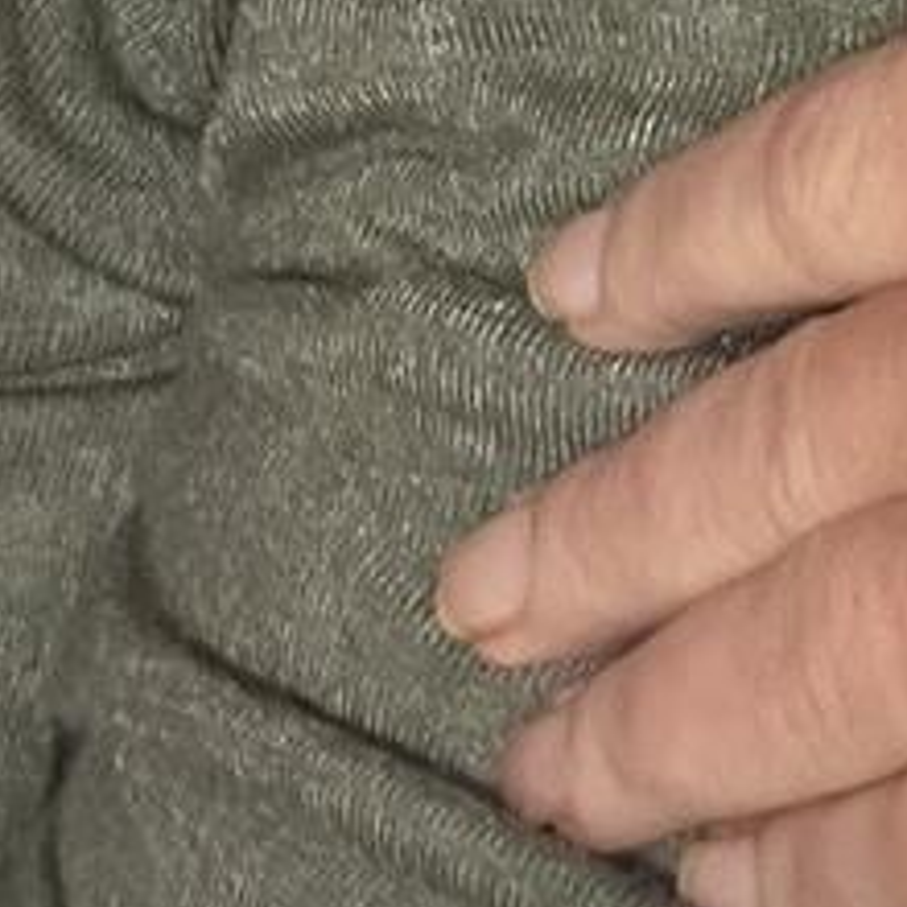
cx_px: 1249
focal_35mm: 154
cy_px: -1468
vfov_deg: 9.7
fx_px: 4565
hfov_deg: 11.0
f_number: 1.9
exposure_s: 1/33
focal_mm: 2.69
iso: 250
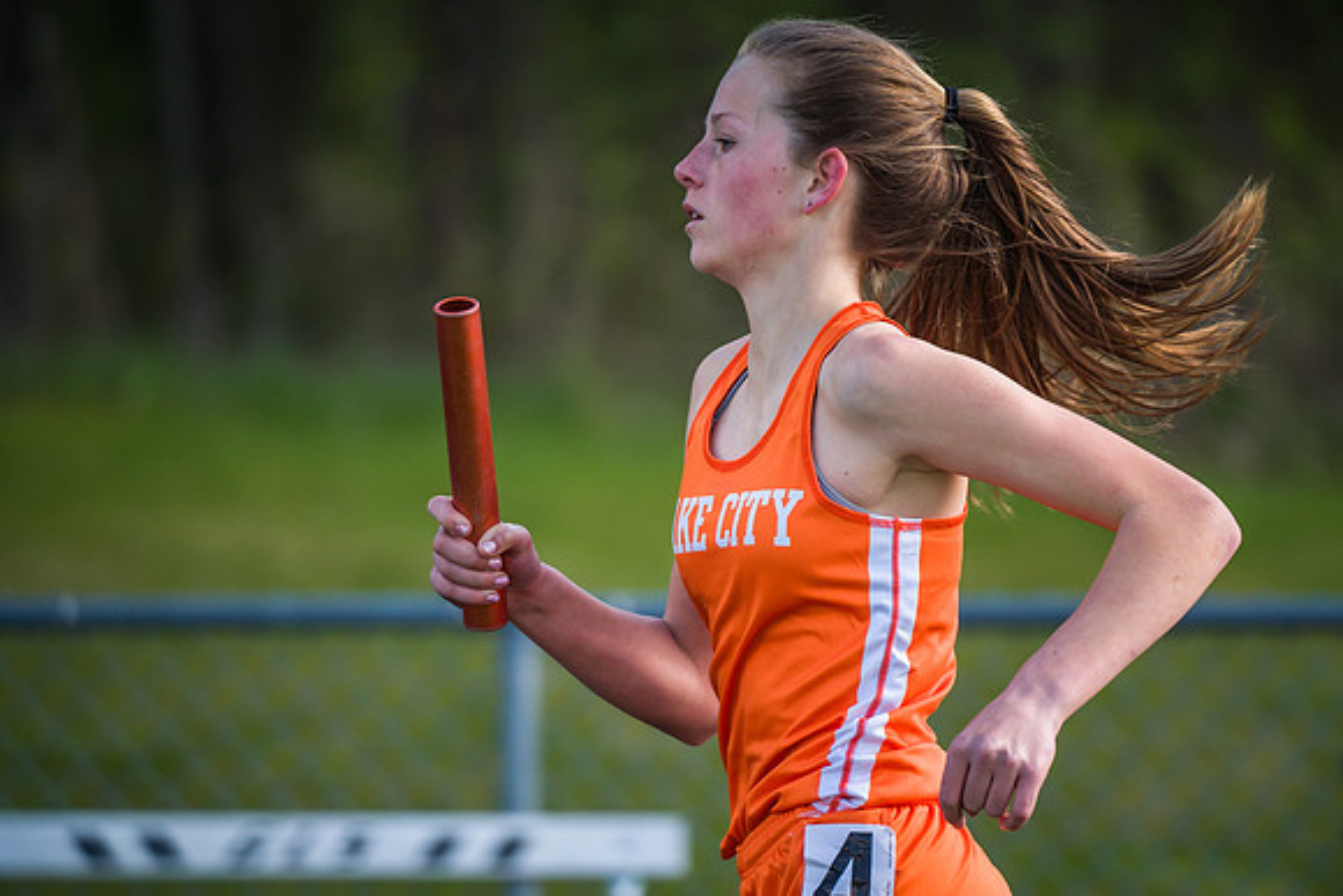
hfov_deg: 4.2
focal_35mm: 485
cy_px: 533
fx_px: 18106
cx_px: 762
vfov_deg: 2.8
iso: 800
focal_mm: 400
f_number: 5.6
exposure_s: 1/800
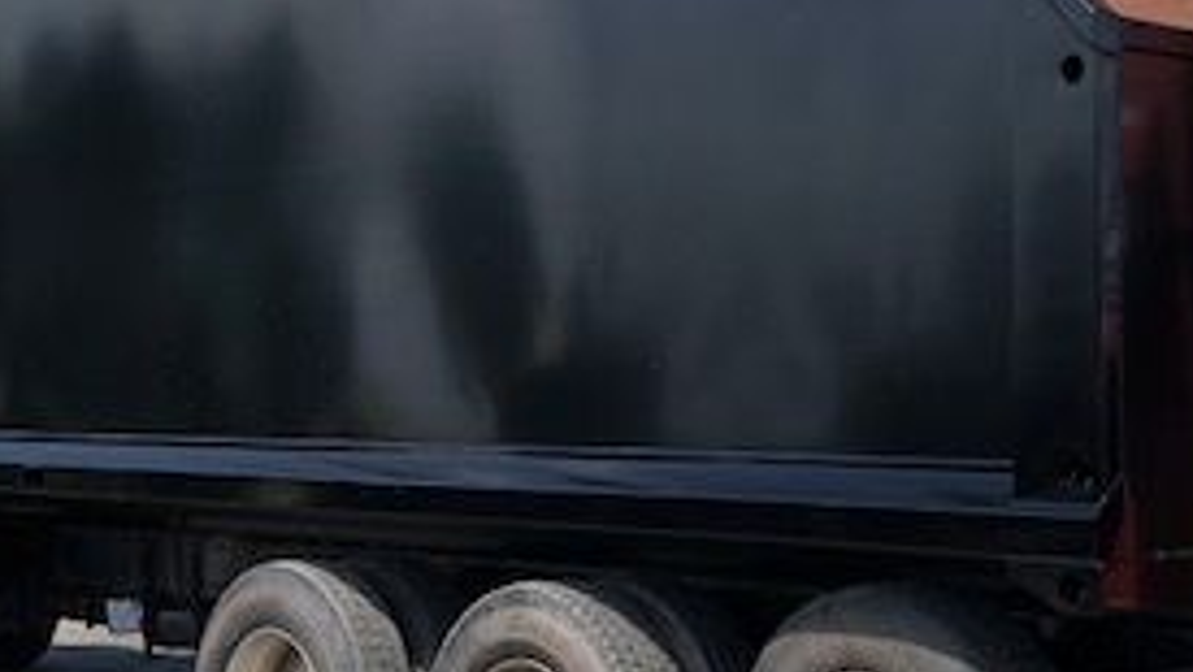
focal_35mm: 71
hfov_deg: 29.6
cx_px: 777
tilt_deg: +5.6
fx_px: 2247
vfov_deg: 17.0
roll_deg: -0.9
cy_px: 195
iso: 20
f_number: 1.8
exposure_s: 1/1116
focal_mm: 4
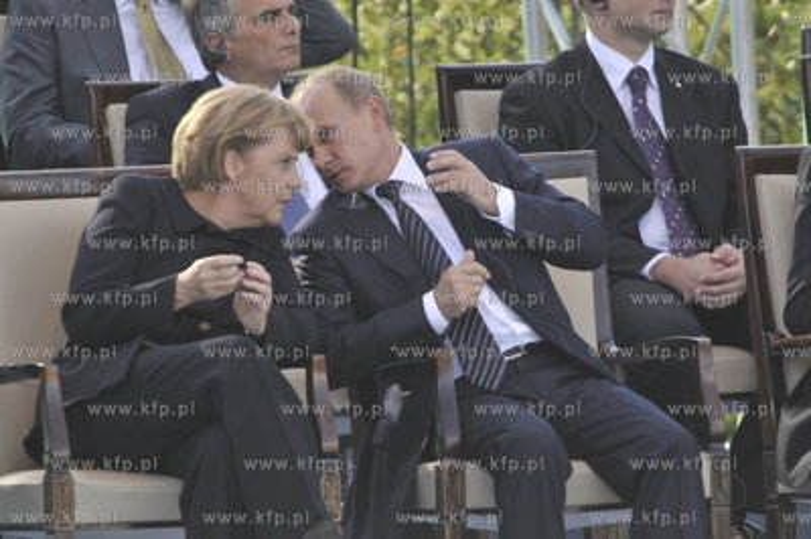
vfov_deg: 1.8
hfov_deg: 2.8
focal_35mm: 750
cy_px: 270
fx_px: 16882
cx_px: 406
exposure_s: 1/500
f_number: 64
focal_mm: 500
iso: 800
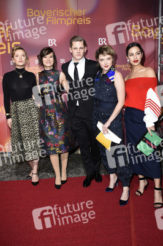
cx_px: 82
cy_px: 123
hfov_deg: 43.5
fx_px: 204
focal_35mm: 30
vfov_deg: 62.0
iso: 320
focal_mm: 20
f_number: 6.3
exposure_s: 1/160
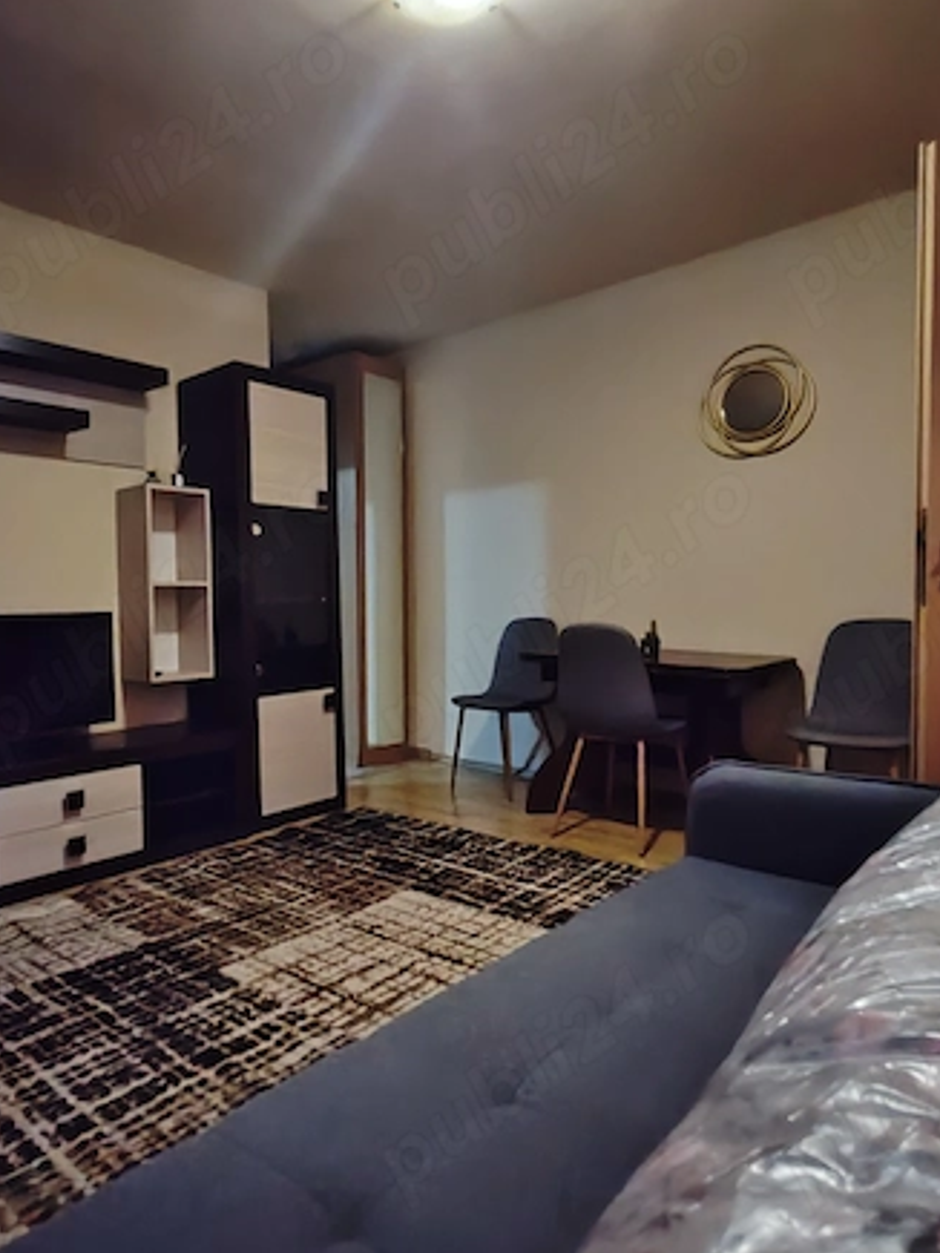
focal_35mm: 22
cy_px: 641
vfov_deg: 76.4
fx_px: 797
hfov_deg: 60.4
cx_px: 362
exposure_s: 1/20
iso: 1600
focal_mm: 1.96
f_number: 2.2
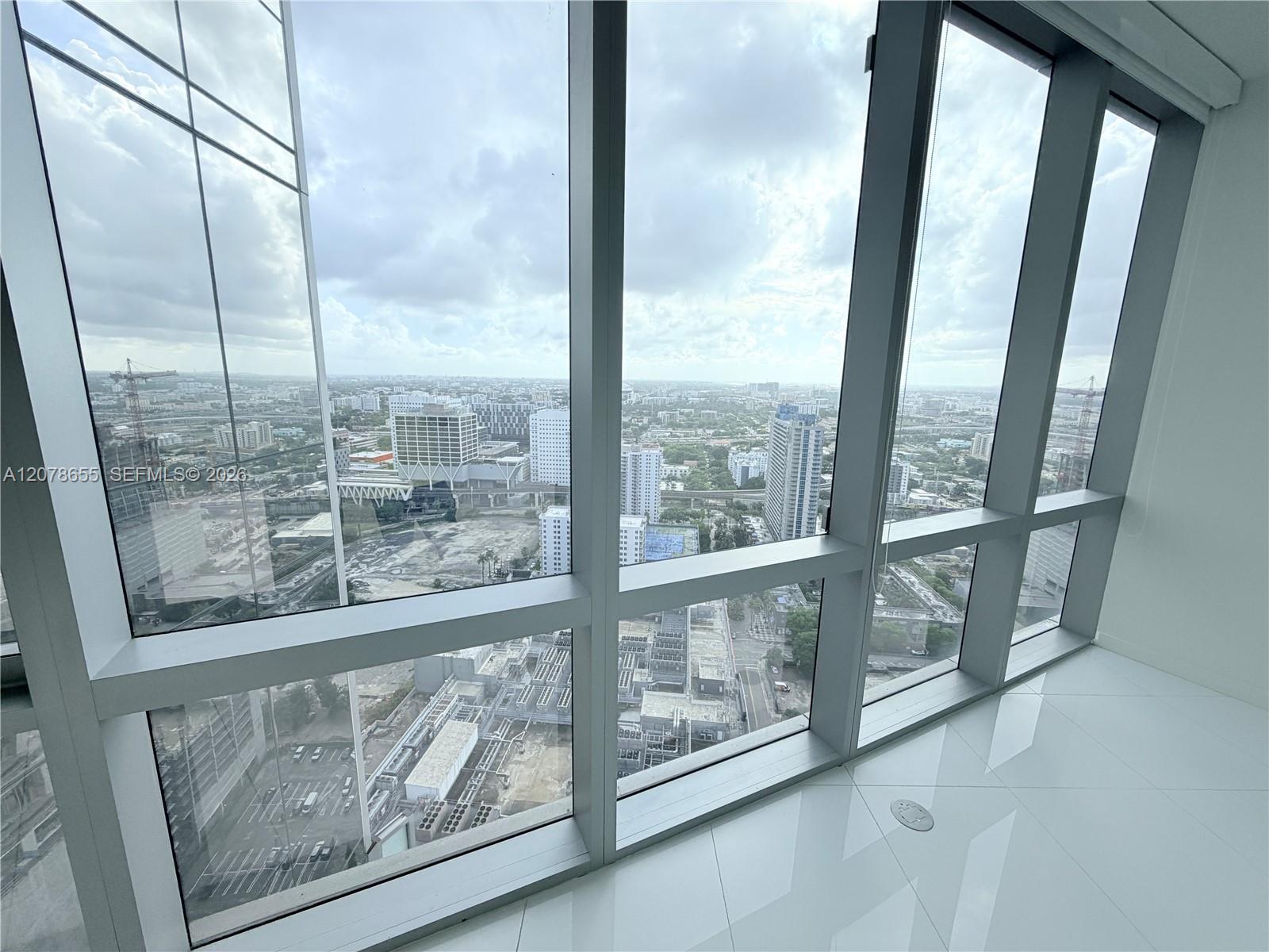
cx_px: 634
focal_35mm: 14
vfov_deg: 85.7
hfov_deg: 102.1
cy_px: 476
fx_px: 513
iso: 40
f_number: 2.2
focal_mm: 2.22
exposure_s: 1/502
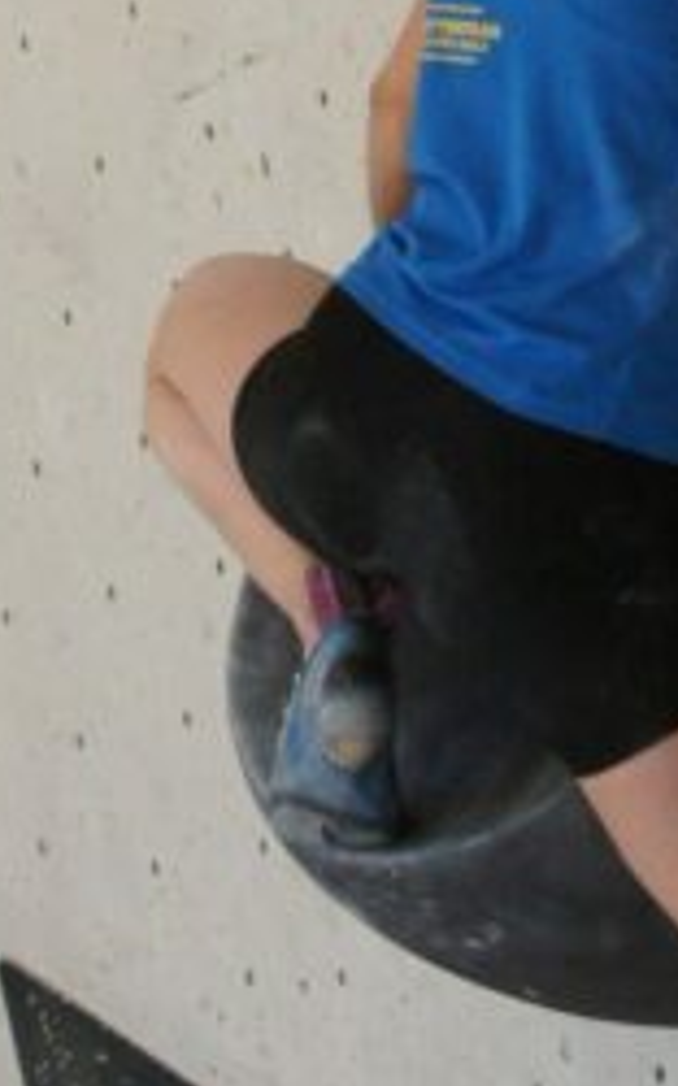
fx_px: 14829
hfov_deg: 2.6
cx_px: 791
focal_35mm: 501
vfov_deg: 4.2
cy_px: 117
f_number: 4
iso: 1000
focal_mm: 80
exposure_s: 1/2000
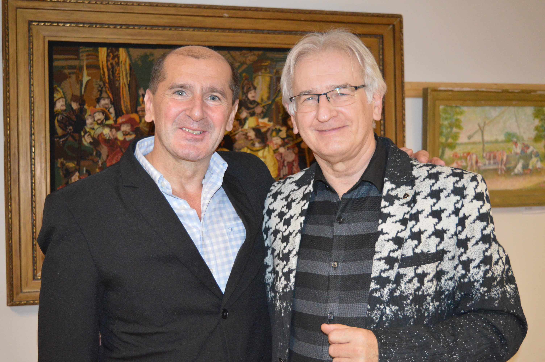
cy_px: 181
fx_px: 703
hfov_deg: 42.4
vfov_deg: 28.9
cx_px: 272
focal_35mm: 46
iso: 2200
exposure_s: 1/60
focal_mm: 31
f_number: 4.2
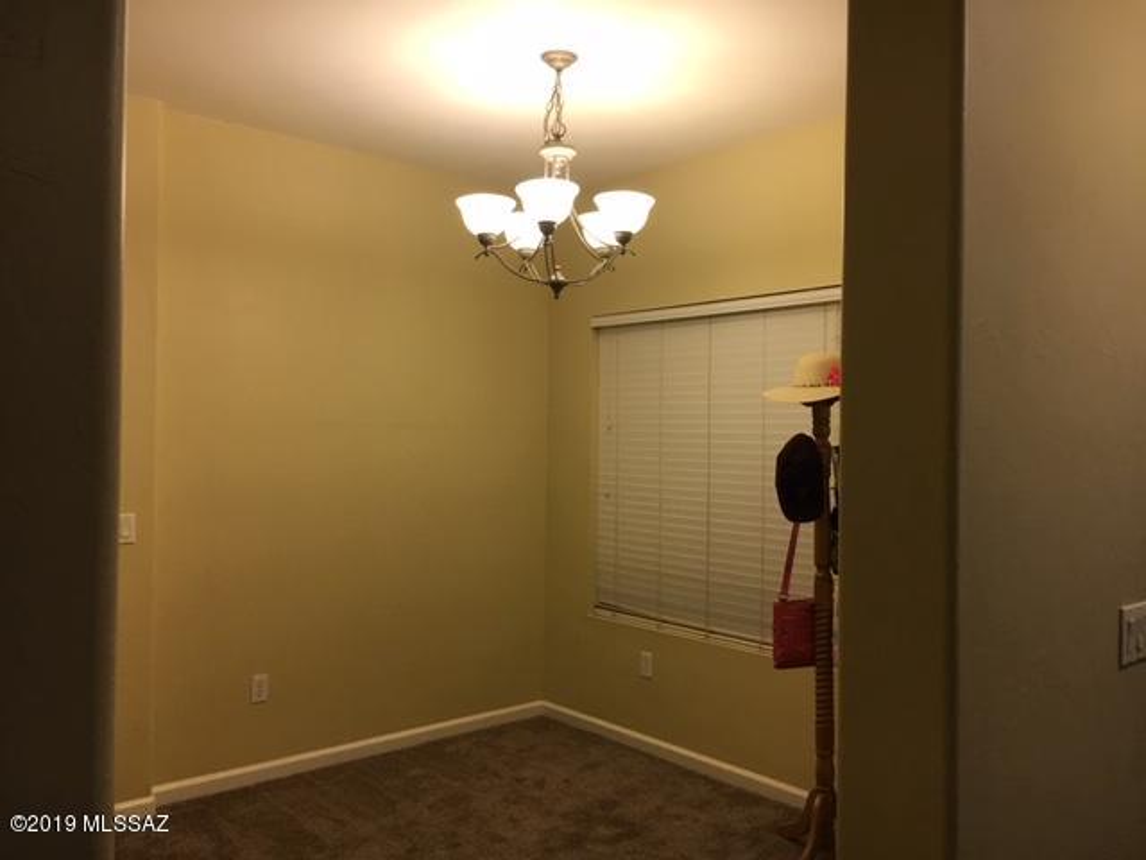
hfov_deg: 61.7
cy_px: 430
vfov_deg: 48.2
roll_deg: -0.5
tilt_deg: +0.5
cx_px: 573
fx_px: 960
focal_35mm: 29
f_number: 2.2
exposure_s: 1/30
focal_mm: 4.15
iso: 40
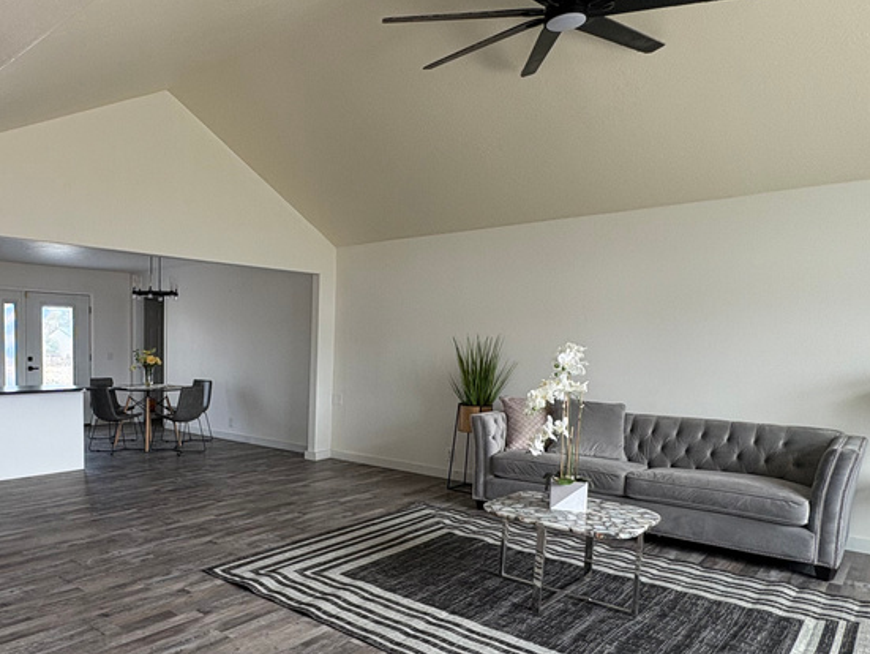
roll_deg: -0.8
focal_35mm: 26
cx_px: 227
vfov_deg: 52.7
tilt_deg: -5.6
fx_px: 654
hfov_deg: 63.7
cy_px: 398
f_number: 2.2
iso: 125
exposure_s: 1/119
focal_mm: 2.22
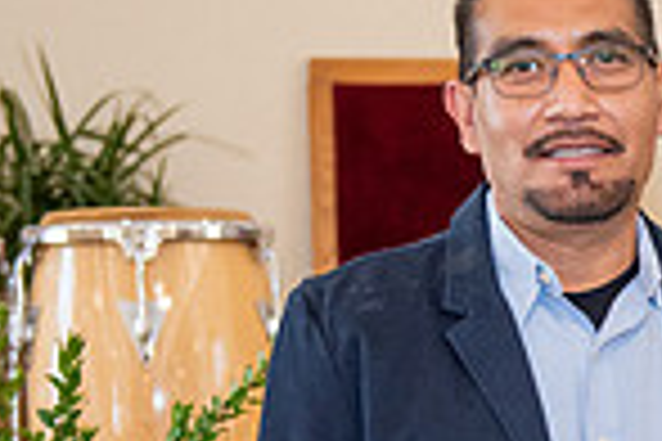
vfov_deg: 7.2
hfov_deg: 10.3
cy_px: 574
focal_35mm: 189
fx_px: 3475
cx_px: 1148
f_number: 3.5
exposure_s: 1/160
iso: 1000
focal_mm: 48
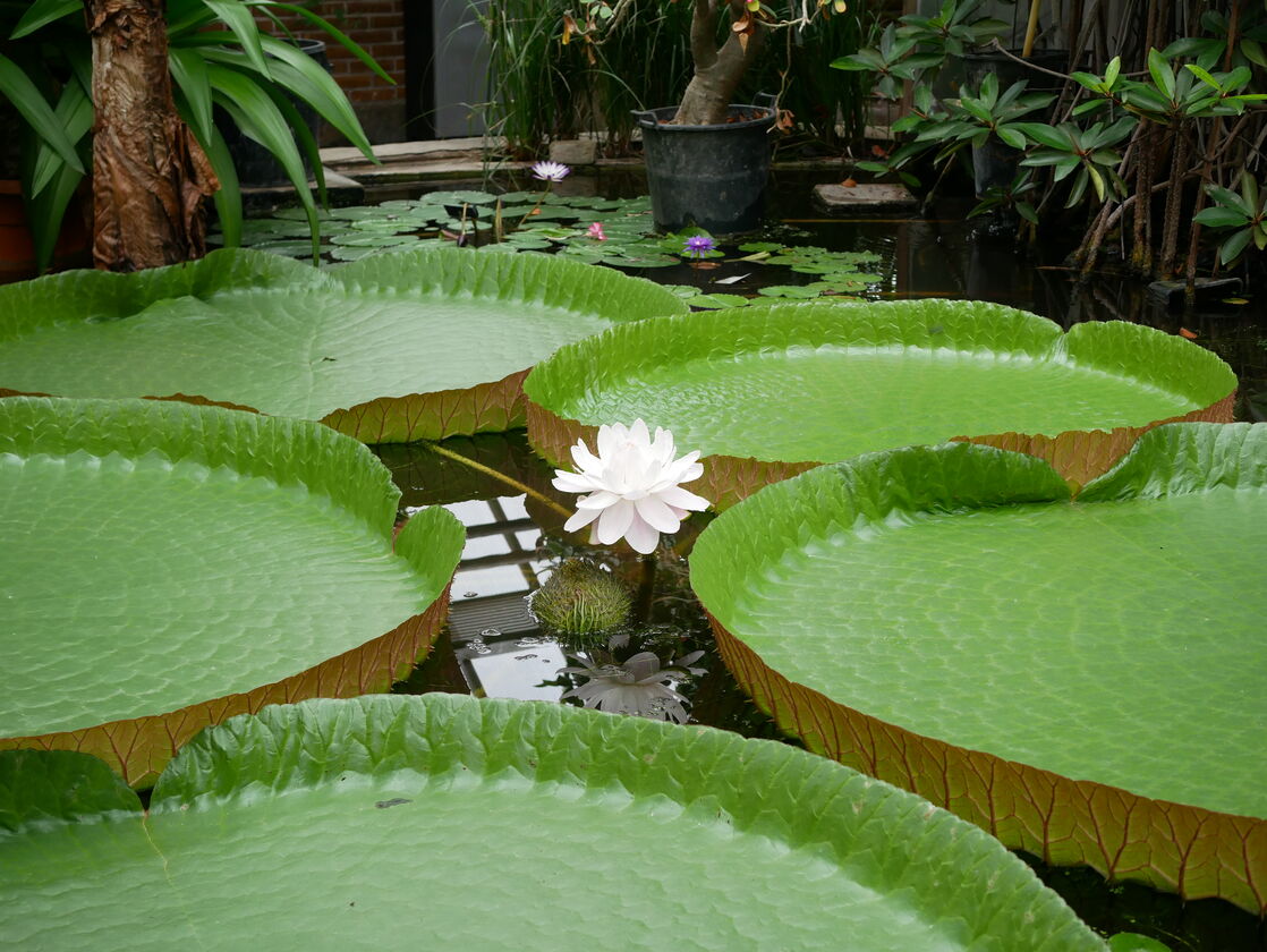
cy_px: 476
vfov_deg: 24.4
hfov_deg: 32.2
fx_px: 2198
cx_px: 634
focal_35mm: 60
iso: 500
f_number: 4.5
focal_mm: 30
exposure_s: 1/160
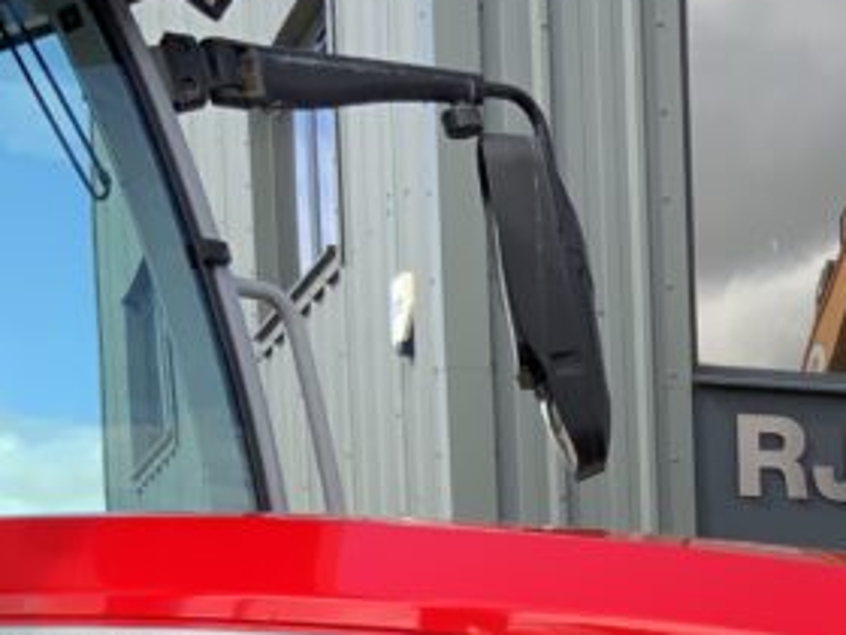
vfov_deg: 12.9
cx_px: 967
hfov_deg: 17.8
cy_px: 1067
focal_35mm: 106
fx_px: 2591
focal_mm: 3
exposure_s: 1/691
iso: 16
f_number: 1.8
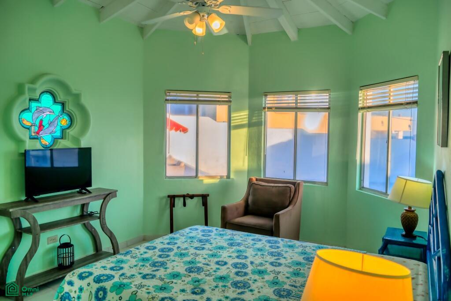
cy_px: 150
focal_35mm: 28
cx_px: 226
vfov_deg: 46.4
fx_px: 351
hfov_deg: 65.5
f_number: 4
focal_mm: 28
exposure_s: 1/200
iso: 160
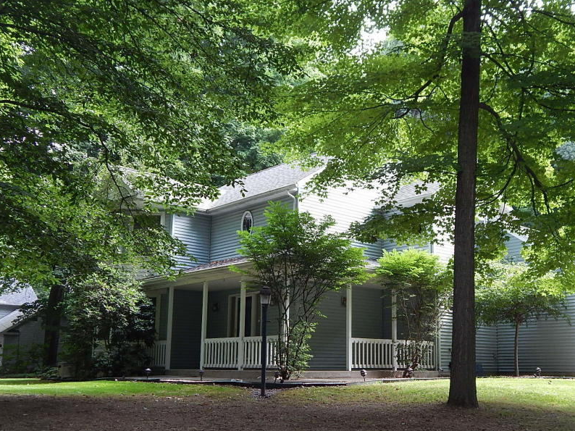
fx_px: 664
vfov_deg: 35.8
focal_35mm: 40
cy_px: 262
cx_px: 351
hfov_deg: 46.5
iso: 125
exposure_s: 1/80
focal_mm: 5.6
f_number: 3.2
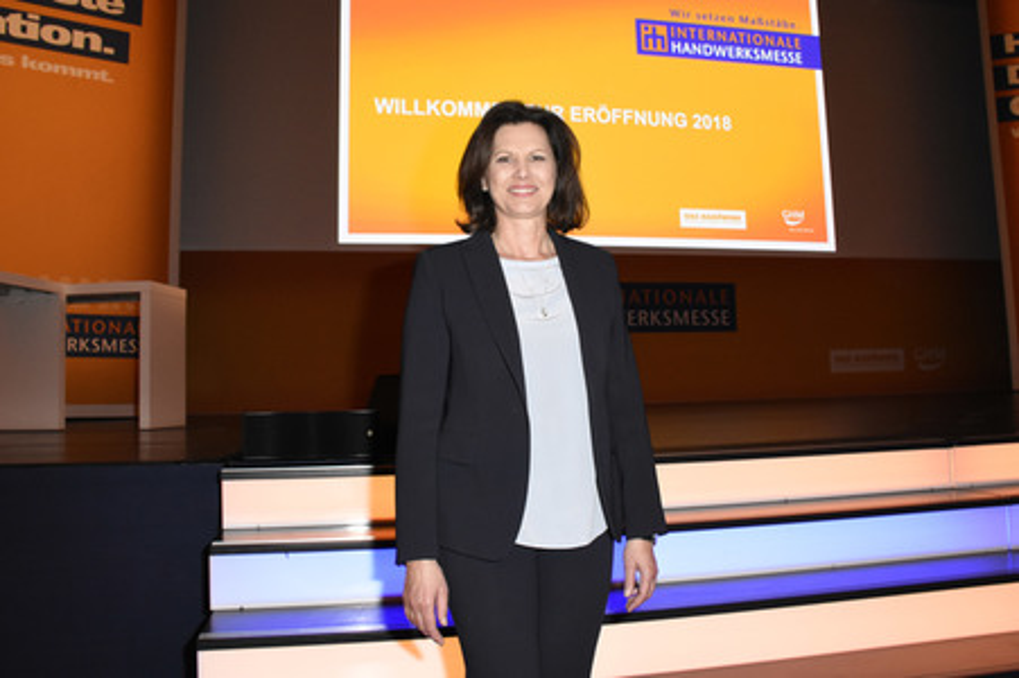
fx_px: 764
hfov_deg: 67.4
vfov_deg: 47.9
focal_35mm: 27
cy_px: 339
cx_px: 510
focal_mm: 18
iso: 3200
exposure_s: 1/60
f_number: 6.3
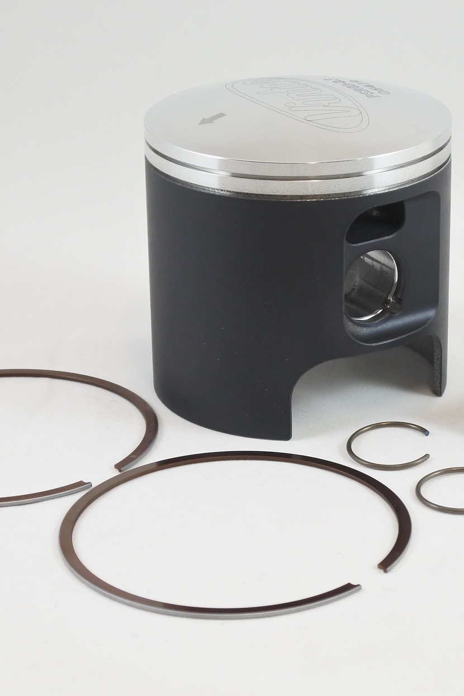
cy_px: 347
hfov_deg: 19.2
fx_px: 1373
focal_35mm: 71
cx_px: 276
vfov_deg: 28.5
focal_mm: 17.6
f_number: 4.5
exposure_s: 1/125
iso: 450
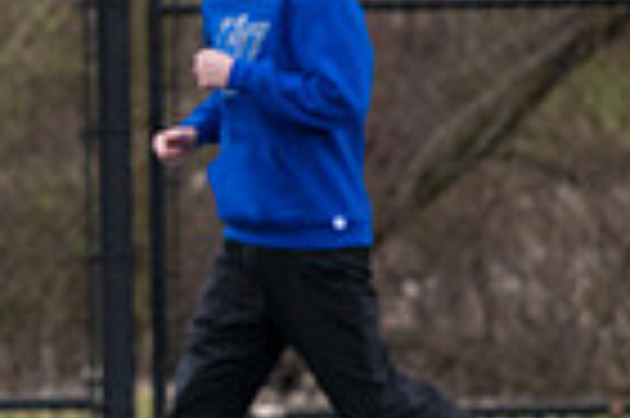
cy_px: 290
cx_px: -626
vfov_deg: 1.7
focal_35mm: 829
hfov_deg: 2.5
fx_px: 14490
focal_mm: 200
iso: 2000
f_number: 5
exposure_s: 1/2000
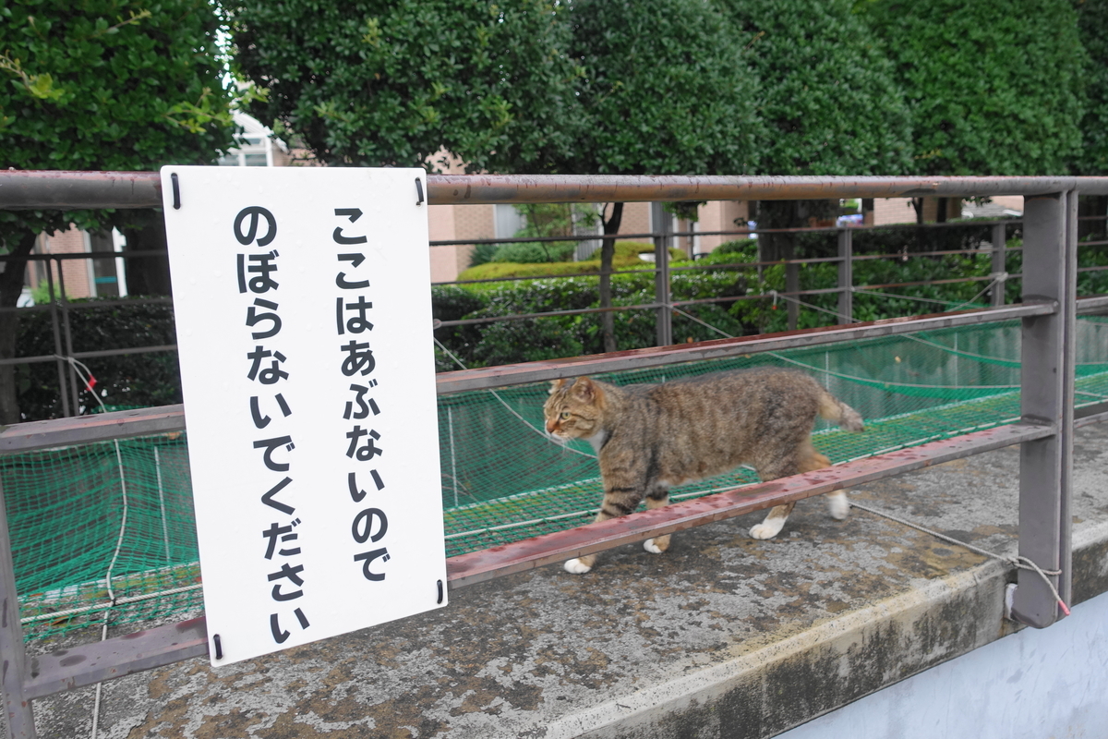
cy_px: 370
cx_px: 554
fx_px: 739
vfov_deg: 53.1
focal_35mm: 24
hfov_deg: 73.7
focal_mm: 8.8
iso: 125
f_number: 2.8
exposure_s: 1/50
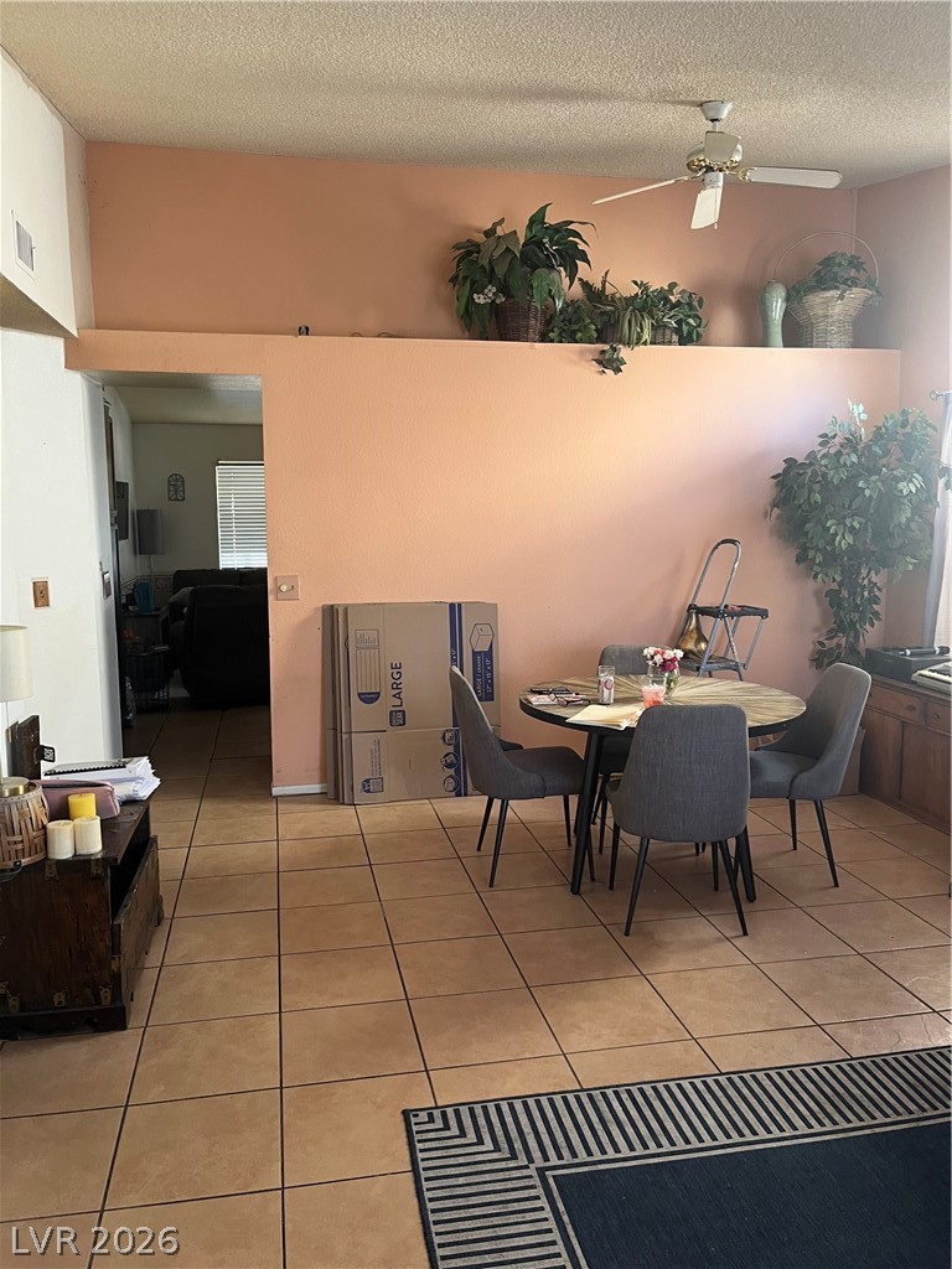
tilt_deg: -9.3
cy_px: 634
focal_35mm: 26
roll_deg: -0.3
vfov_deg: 67.3
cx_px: 476
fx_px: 953
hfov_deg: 53.1
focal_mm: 5.1
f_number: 1.6
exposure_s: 1/60
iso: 125
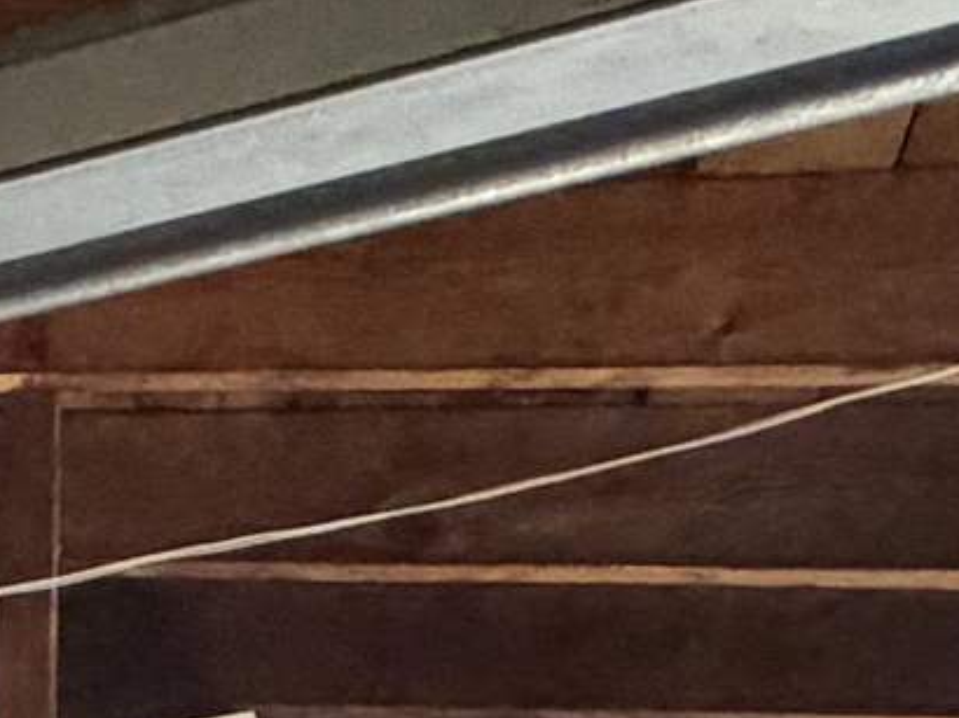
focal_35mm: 105
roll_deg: +1.1
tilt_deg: -11.0
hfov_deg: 13.8
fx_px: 2907
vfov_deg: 9.5
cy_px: 2388
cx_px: -1298
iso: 320
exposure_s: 1/71
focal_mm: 2.22
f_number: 2.2
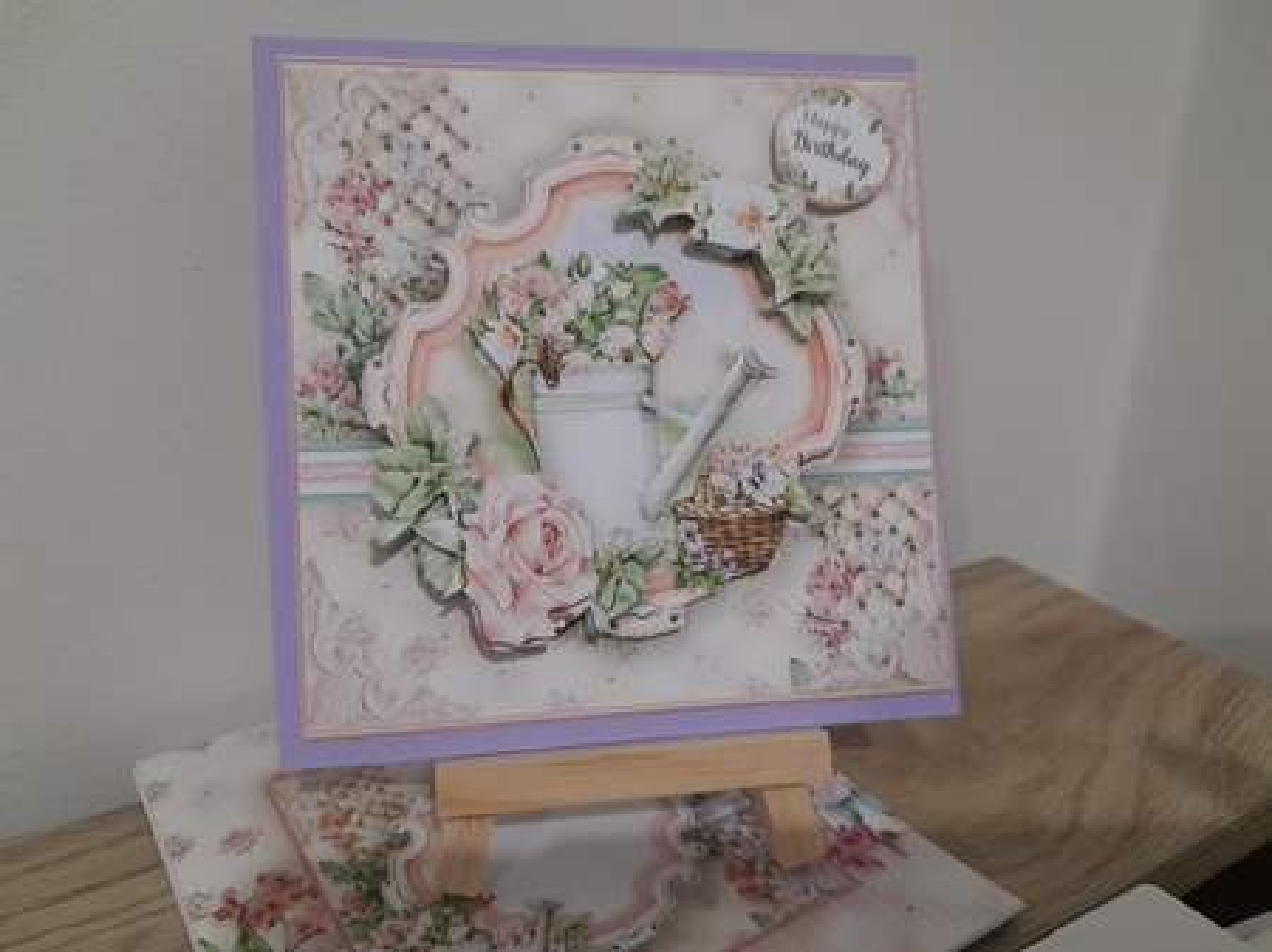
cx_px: 636
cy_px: 476
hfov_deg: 65.4
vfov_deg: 51.3
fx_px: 992
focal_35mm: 27
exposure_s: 1/50
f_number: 1.8
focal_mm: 4
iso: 400
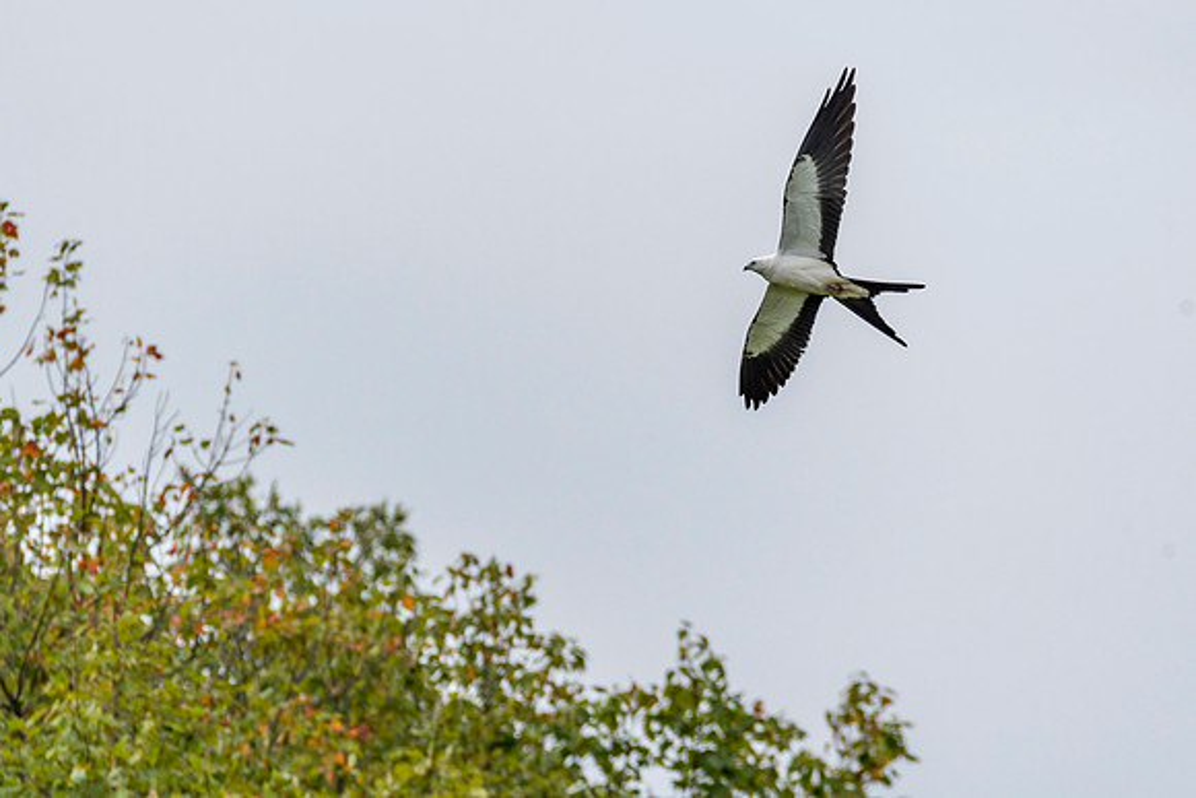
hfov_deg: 2.1
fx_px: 32495
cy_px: 364
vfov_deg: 1.4
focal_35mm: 978
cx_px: 560
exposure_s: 1/1000
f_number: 8
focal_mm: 600
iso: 180
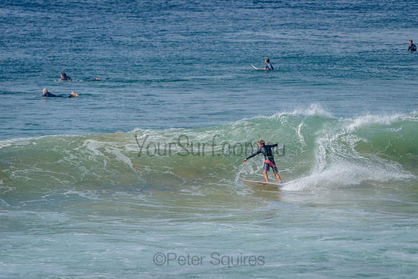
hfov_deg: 5.3
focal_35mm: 390
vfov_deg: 3.5
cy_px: 140
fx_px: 4529
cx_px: 209
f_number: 5.6
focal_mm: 390
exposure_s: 1/2000
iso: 220
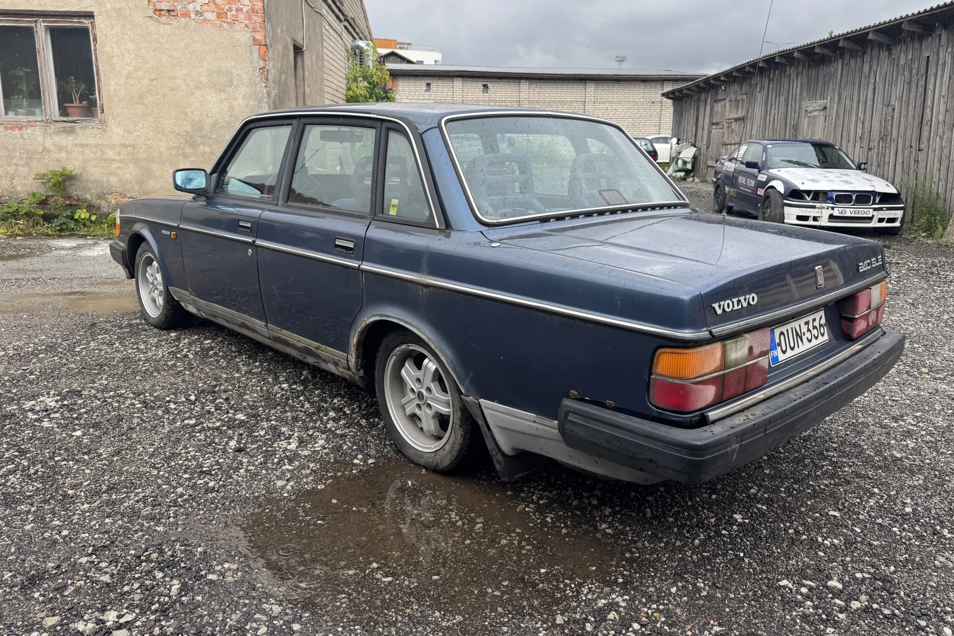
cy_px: 288
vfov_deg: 49.5
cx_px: 487
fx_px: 689
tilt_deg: -10.5
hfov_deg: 69.4
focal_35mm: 26
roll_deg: -0.3
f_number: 1.78
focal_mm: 6.76
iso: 80
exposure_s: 1/888
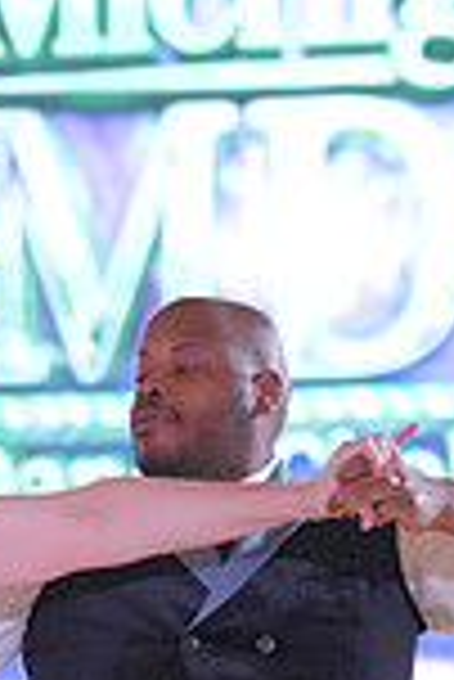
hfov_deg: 2.7
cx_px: 11
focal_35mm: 502
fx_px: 9474
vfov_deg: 4.1
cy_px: 896
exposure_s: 1/500
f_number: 2.8
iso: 5000
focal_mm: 131
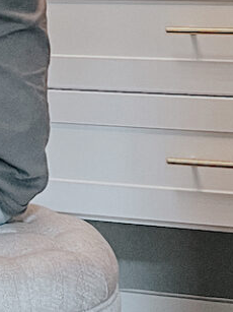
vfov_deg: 14.8
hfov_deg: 10.5
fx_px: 1168
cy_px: -19
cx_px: -232
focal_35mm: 130
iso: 400
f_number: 1.5
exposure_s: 1/60
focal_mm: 5.7
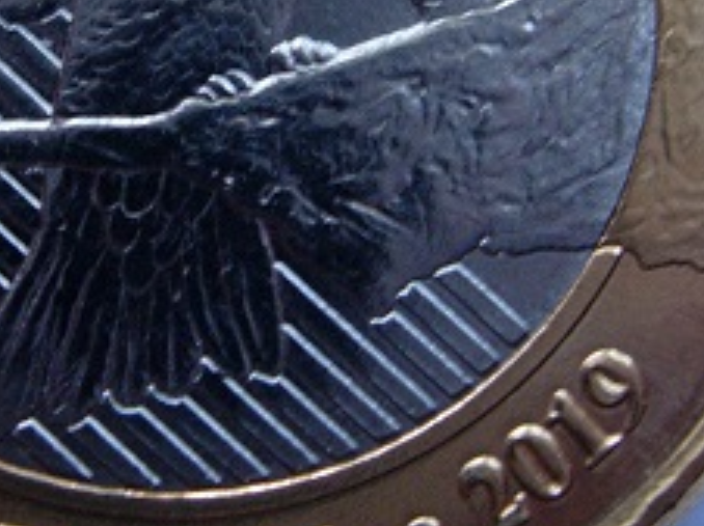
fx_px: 2214
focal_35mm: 109
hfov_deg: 18.0
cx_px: 190
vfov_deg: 13.5
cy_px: 84
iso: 158
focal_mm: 7.8
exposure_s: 1/32
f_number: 2.8
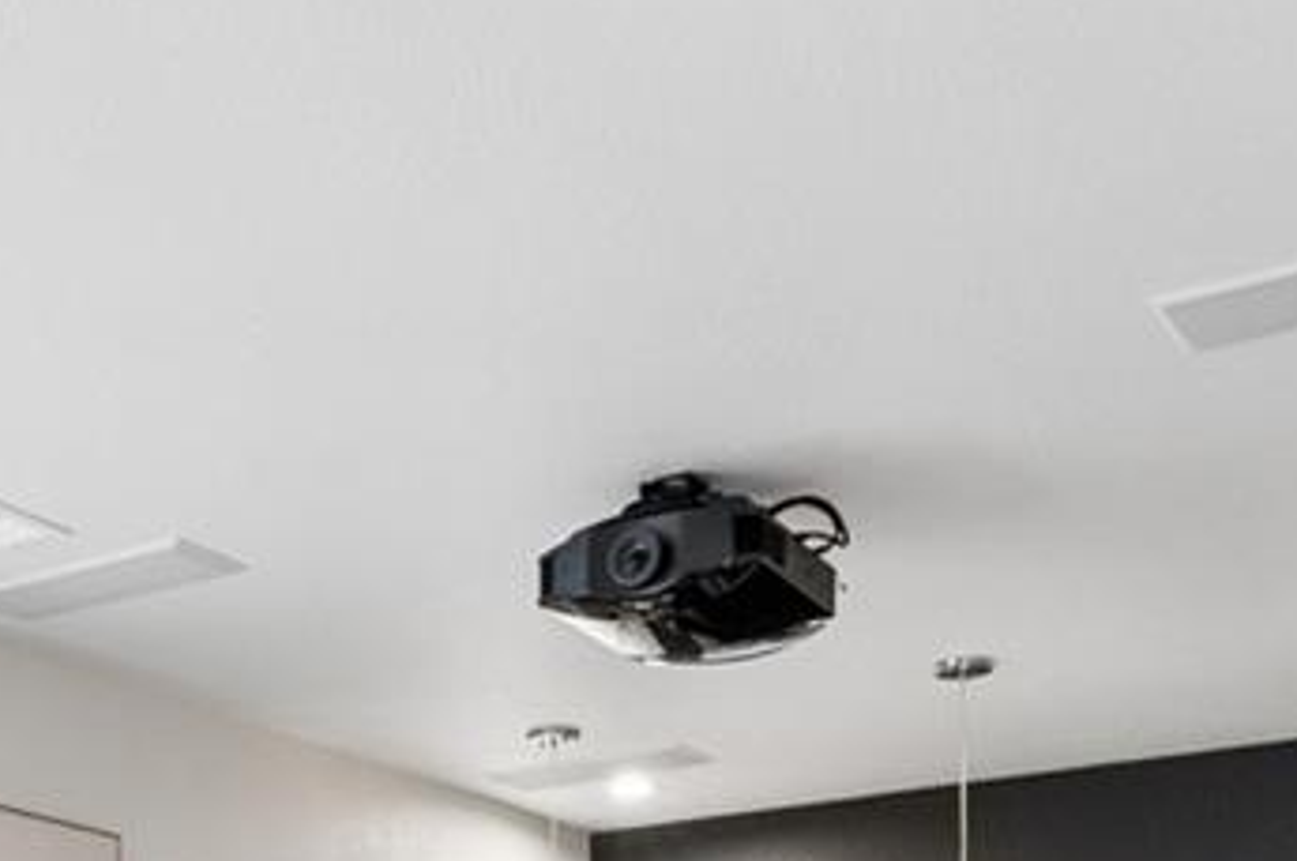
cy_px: 1348
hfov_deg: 29.3
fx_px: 2338
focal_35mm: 65
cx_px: 60
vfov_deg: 18.2
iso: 800
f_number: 9
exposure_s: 1/15
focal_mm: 14
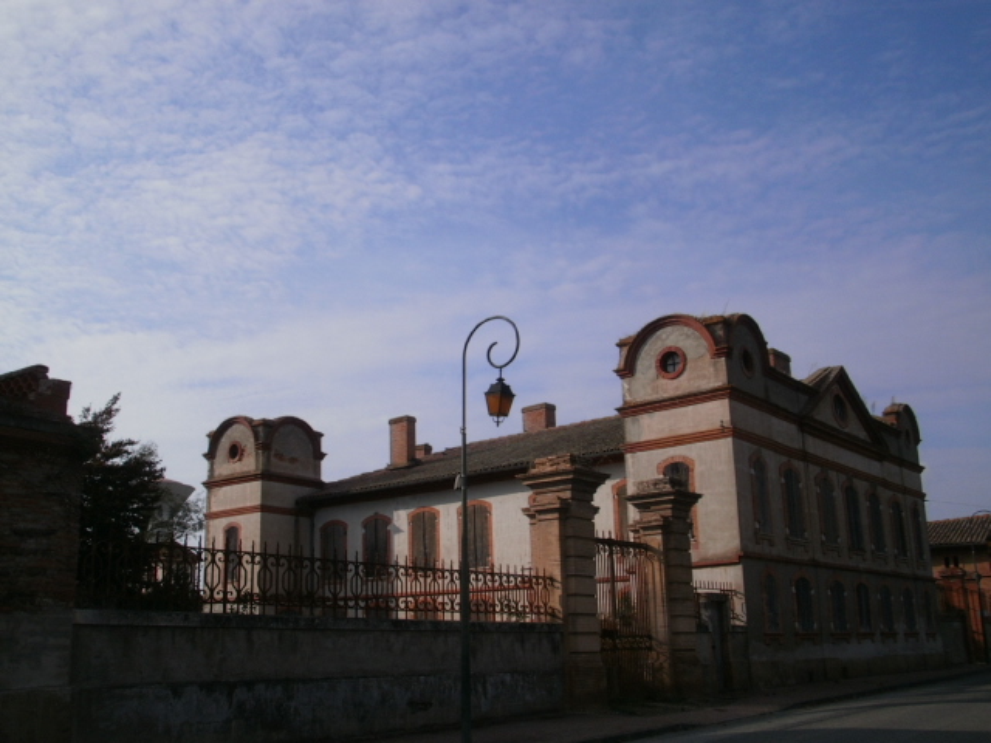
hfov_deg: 50.1
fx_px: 1059
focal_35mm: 37
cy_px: 372
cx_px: 496
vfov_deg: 38.7
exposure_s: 1/320
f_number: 9.3
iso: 100
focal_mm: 6.51
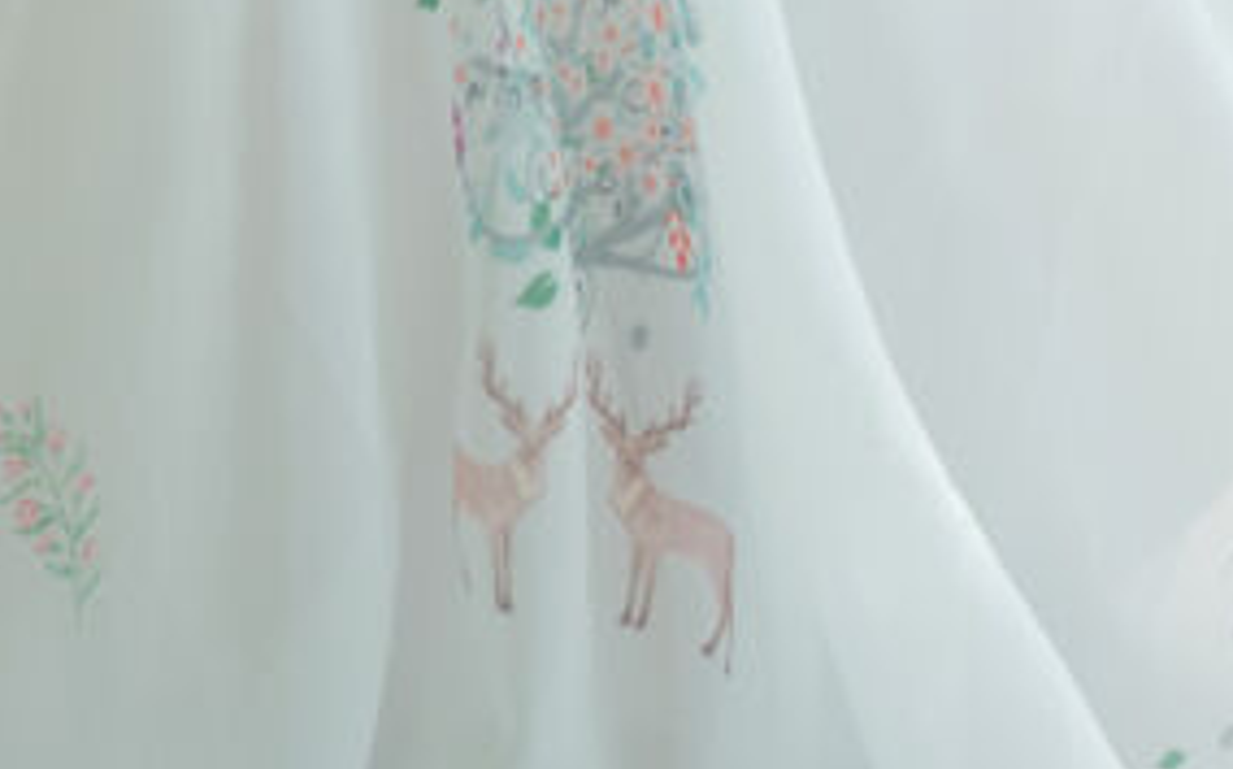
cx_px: 899
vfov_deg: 2.2
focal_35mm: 588
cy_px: -2298
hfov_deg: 3.6
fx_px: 19743
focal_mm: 91
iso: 160
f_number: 3.5
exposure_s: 1/500
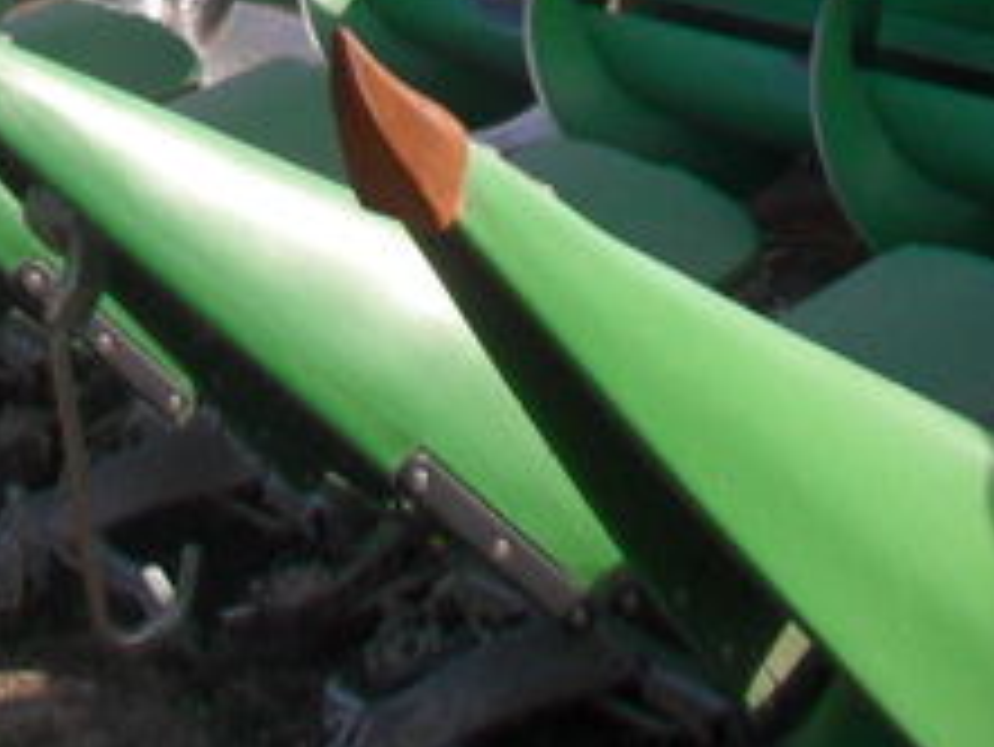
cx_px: 378
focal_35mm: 86
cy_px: 202
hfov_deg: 22.7
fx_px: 2471
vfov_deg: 17.1
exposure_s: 1/90
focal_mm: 6.2
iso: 100
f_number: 8.9
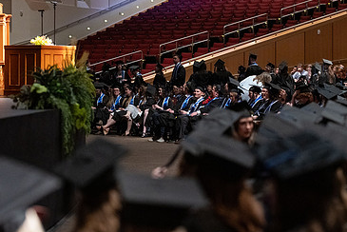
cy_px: 82
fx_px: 1302
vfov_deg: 10.2
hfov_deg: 15.1
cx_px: 116
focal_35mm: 135
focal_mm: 85
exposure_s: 1/250
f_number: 2.5
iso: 2500
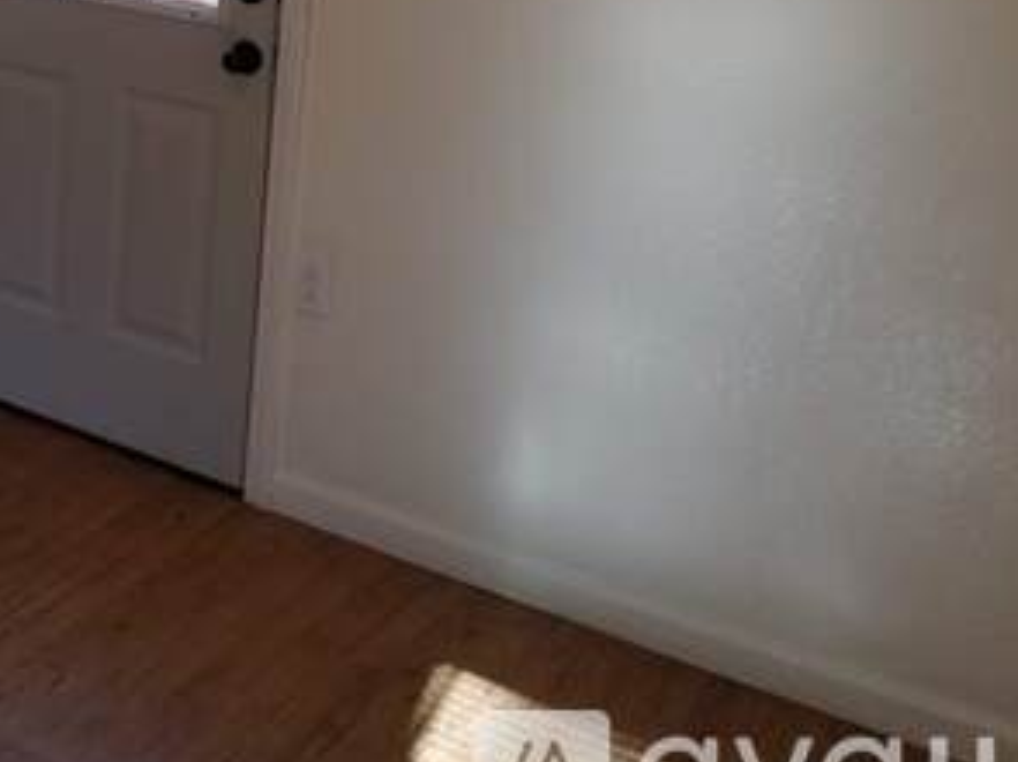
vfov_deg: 23.6
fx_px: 1734
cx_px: -123
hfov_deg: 29.3
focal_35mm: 59
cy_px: -17
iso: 80
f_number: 1.7
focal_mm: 4.3
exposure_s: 1/120
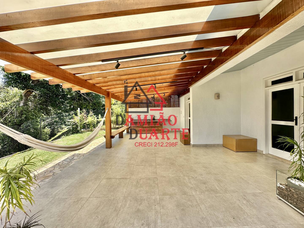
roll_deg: +0.7
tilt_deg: +0.0
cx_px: 152
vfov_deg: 85.7
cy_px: 114
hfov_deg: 102.1
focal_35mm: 14
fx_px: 123
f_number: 2.2
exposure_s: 1/587
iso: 40
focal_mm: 2.22
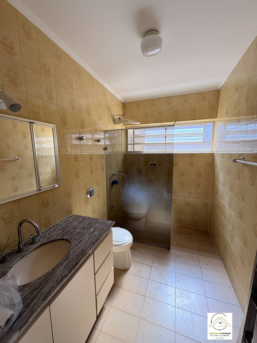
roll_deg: +0.5
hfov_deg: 85.7
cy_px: 172
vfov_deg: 102.1
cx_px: 128
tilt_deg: -7.9
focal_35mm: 14
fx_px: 139
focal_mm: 2.22
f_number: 2.2
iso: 80
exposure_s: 1/131
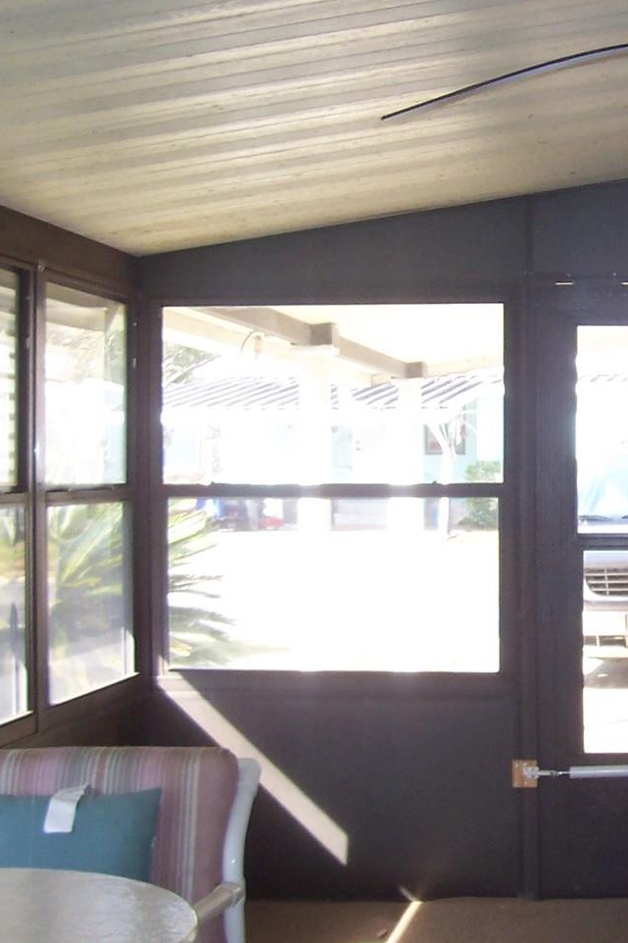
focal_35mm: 64
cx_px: 707
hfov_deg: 20.2
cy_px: 489
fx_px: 1675
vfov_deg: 31.4
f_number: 2.8
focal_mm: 5.6
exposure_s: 1/90
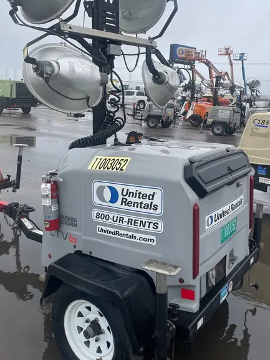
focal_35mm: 33
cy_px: 148
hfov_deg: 42.9
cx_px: 139
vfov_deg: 55.1
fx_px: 343
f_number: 1.6
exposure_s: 1/120
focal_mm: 4.2
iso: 125
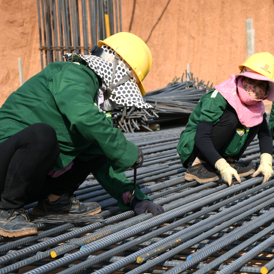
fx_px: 824
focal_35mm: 92
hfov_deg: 18.8
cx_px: 195
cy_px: 137
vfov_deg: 18.9
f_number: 5.6
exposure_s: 1/200
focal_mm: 48
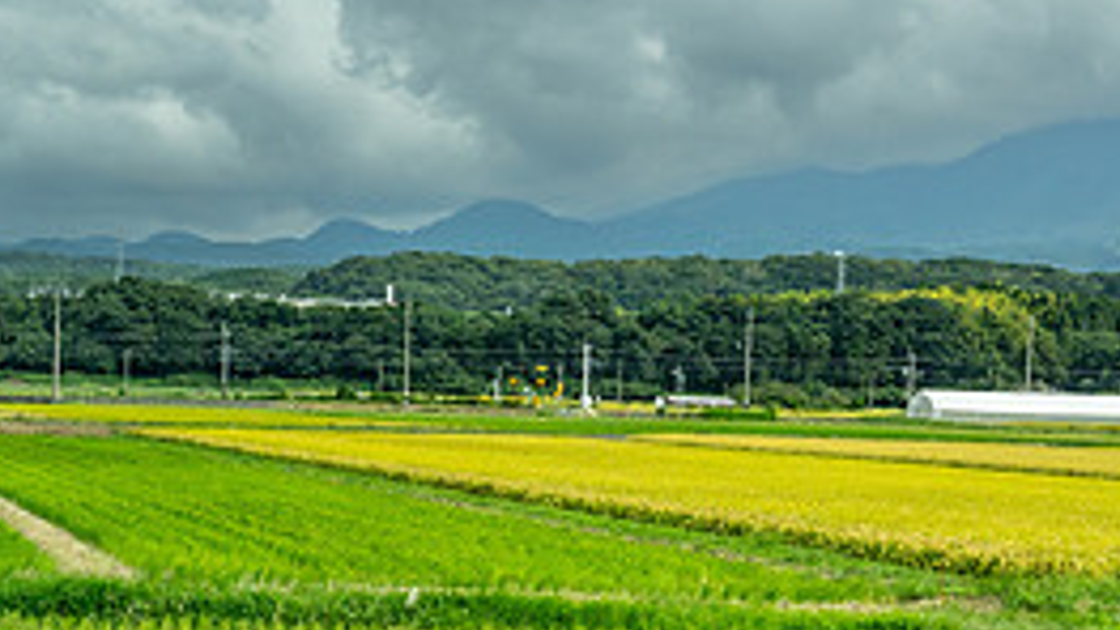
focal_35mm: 92
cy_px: 541
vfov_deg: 13.1
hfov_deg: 23.0
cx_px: 301
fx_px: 2732
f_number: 11
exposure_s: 1/250
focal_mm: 30
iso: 360
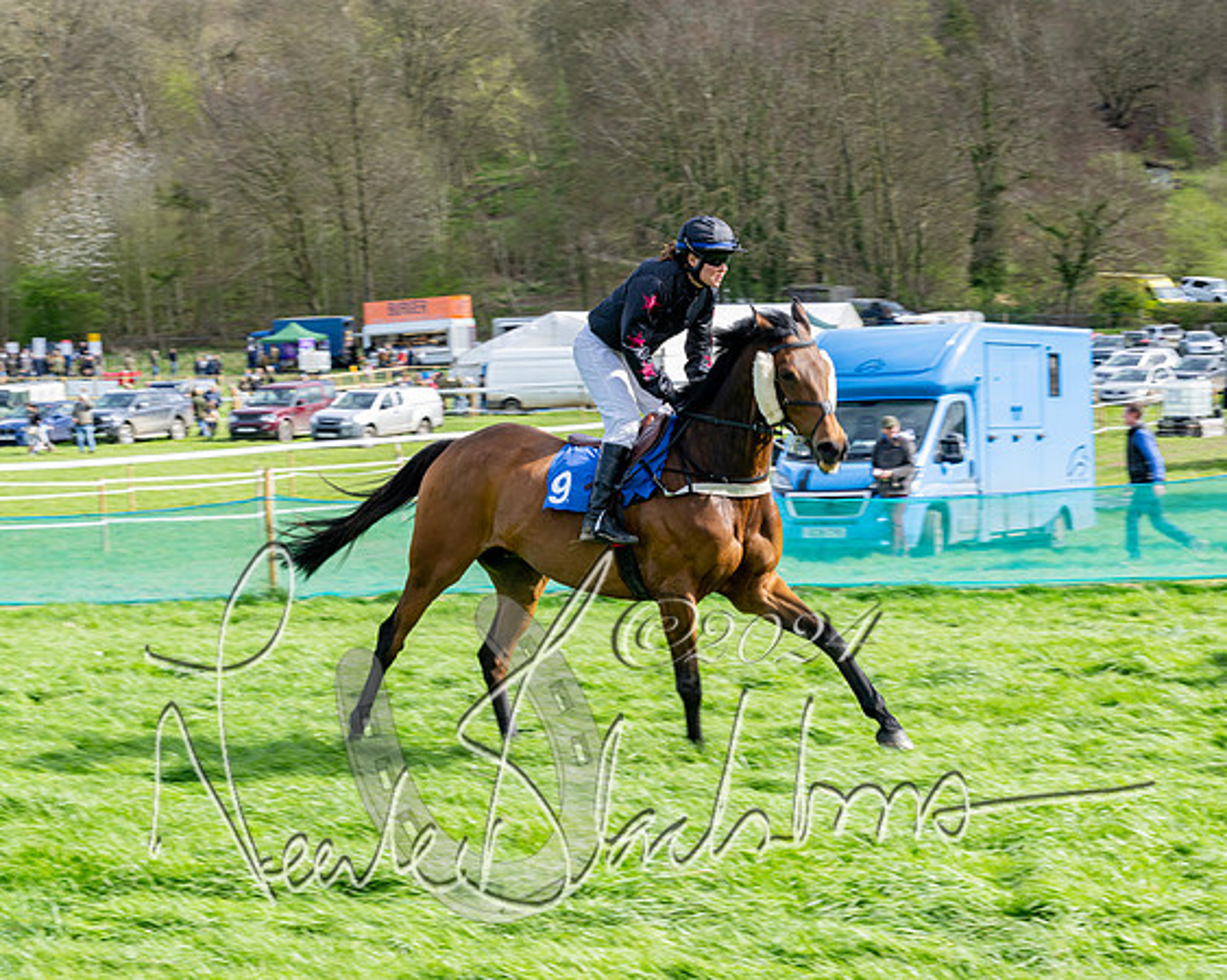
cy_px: 490
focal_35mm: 79
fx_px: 2864
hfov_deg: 24.2
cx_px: 560
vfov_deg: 19.4
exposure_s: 1/200
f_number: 11
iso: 200
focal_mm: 70
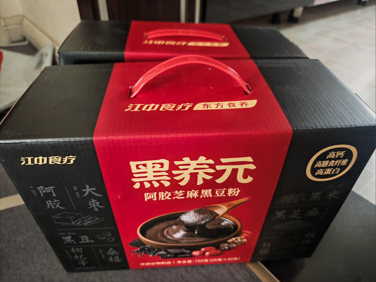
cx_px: 188
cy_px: 141
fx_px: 250
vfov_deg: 58.9
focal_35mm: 23
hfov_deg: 73.9
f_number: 1.6
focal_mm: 6.55
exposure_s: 1/33
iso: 640
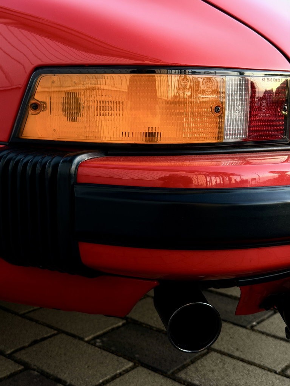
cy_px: 193
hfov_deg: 30.3
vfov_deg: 39.7
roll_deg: -0.8
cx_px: 145
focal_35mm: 48
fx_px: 536
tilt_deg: -10.7
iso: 100
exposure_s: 1/110
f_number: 1.78
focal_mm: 6.76
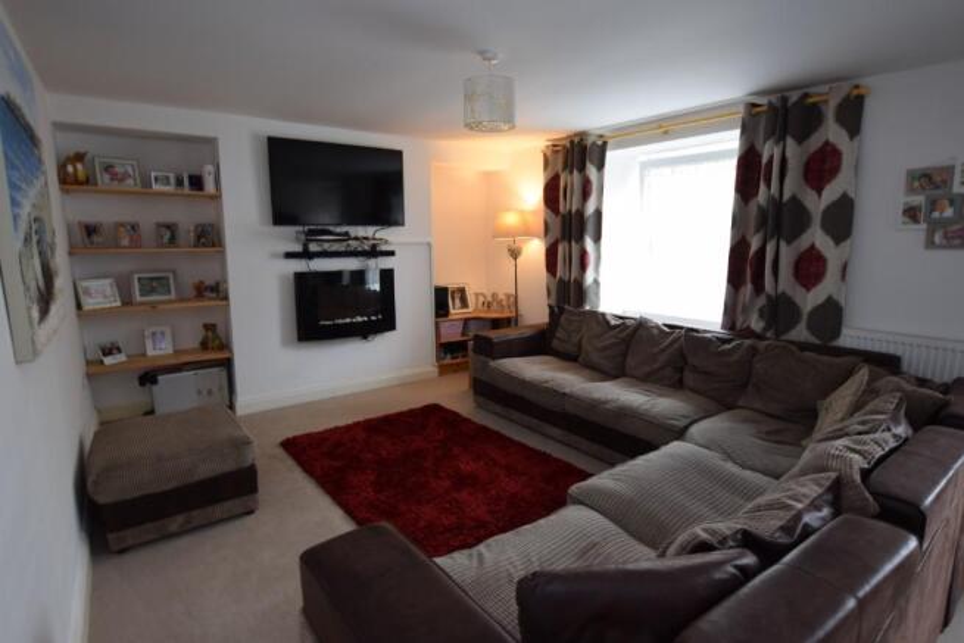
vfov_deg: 67.4
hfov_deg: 90.0
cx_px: 482
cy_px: 322
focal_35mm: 18
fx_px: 482
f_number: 3.5
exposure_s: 1/10
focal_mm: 12
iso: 100
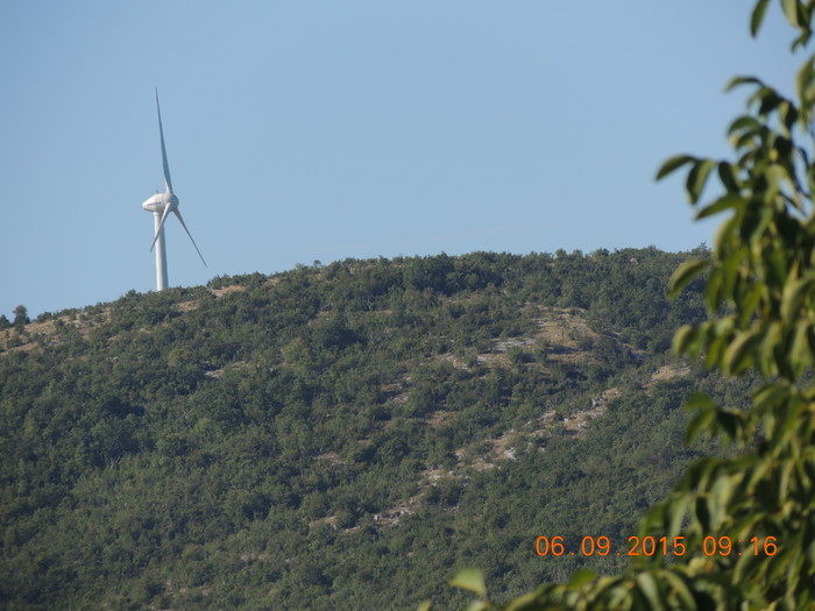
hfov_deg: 3.6
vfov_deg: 2.7
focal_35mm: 550
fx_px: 12949
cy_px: 306
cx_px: 408
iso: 110
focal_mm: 98.1
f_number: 4.9
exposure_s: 1/800
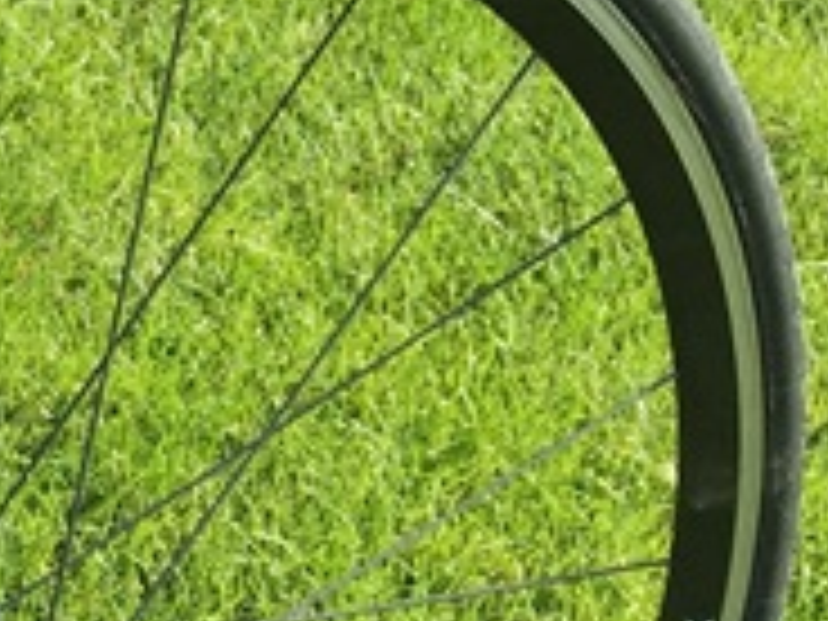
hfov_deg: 10.0
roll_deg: -0.5
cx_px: -1458
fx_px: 3851
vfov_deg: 9.2
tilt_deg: -27.4
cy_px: 432
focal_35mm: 161
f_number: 2.2
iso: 25
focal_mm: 4.15
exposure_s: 1/693
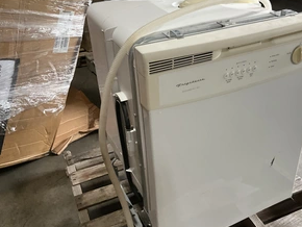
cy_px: 116
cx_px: 188
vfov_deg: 36.0
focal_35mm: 40
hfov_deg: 46.4
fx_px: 349
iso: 125
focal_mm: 3
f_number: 1.8
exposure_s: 1/60
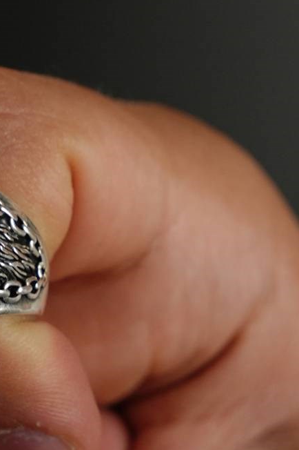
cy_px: 265
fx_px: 2170
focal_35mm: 174
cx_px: -56
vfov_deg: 11.8
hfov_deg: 7.8
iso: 800
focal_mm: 70
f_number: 6.3
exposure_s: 1/100
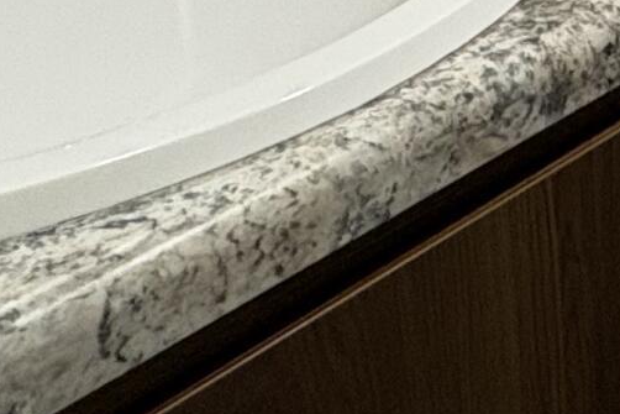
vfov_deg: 13.2
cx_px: 1068
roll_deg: -0.2
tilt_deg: -8.6
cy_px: -454
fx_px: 1499
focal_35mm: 87
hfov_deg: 18.8
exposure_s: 1/60
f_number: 2.2
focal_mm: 2.22
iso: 160
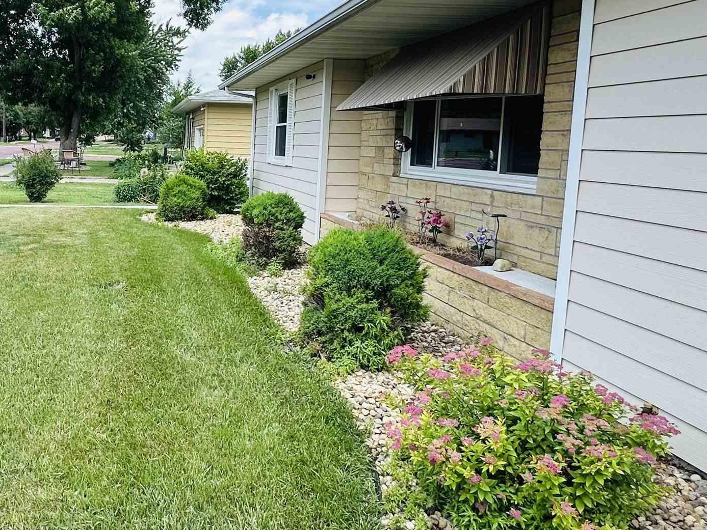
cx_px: 117
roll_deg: -2.0
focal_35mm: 31
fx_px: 633
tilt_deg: -5.0
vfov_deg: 45.0
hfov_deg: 53.4
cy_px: 195
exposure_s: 1/779
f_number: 2.2
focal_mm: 2.22
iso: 40
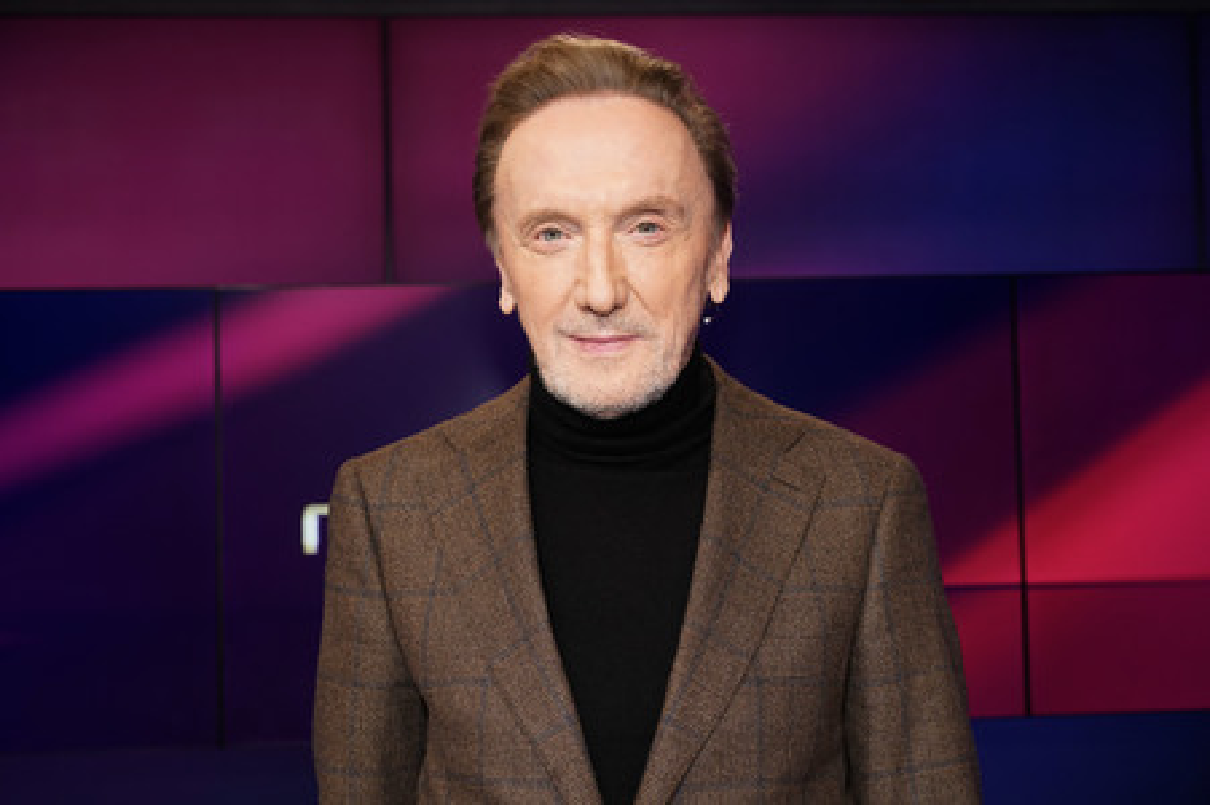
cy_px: 402
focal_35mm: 42
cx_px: 605
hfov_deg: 46.4
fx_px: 1411
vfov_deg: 31.8
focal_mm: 42
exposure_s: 1/125
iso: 1600
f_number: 4.5
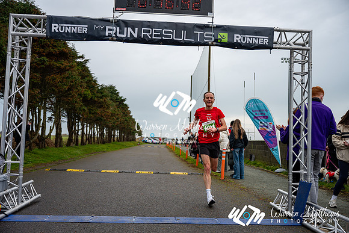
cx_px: 174
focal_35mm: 38
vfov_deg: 35.1
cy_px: 116
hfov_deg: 50.7
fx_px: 368
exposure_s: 1/1250
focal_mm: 38
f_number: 2.8
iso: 125
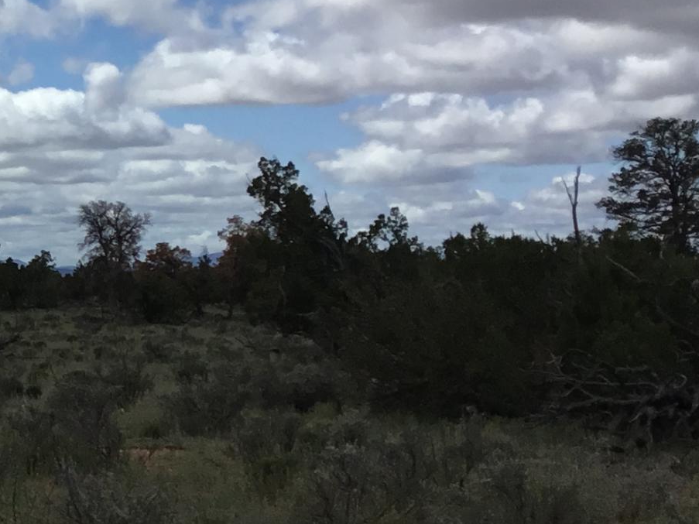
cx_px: -364
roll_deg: -0.2
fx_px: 2080
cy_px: 297
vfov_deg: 14.4
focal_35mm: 103
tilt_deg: +0.8
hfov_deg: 17.1
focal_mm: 3.3
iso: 25
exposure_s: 1/2398
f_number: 2.4
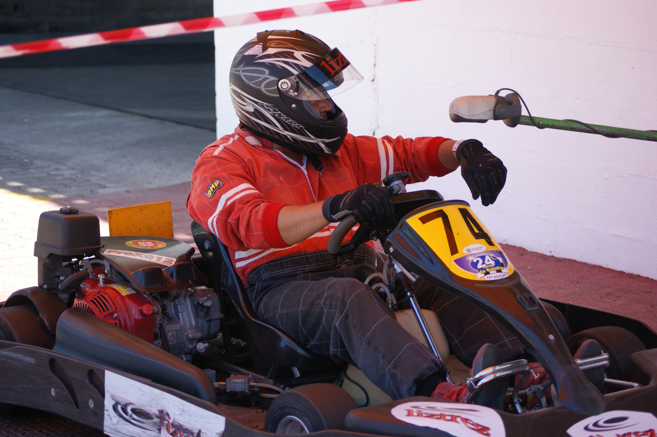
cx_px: 328
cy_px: 218
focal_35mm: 105
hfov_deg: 19.5
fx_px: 1915
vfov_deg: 13.0
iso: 100
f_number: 4.5
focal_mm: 70
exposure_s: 1/160
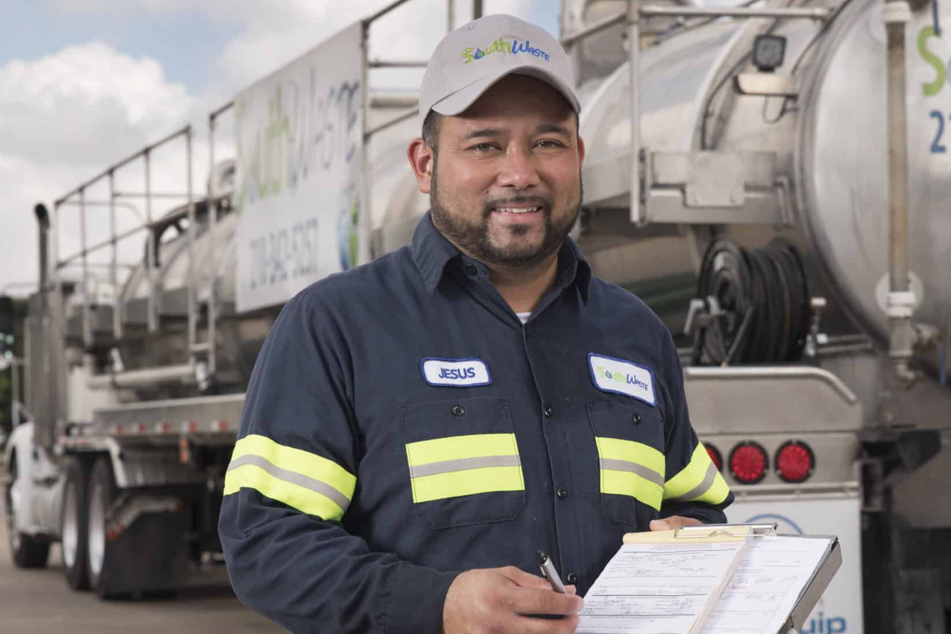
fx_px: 2879
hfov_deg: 18.7
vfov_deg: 12.6
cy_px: 321
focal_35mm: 109
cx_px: 532
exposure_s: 1/100
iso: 160
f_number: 8
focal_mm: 70
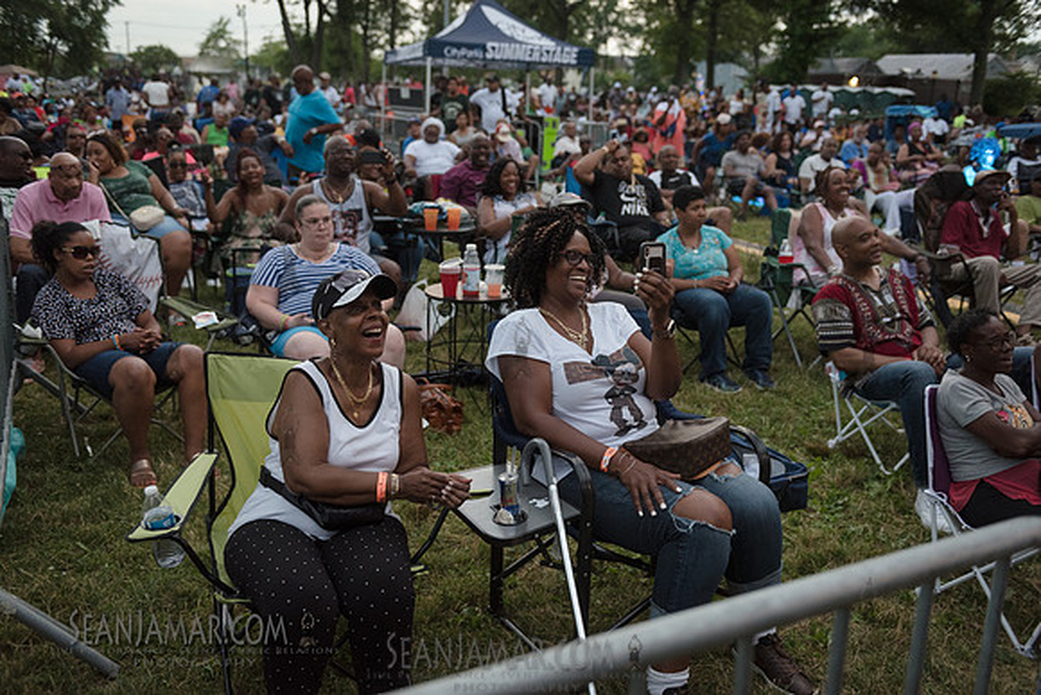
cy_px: 348
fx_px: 983
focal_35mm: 34
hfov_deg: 55.8
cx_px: 520
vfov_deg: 38.9
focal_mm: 34
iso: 2000
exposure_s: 1/400
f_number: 3.2
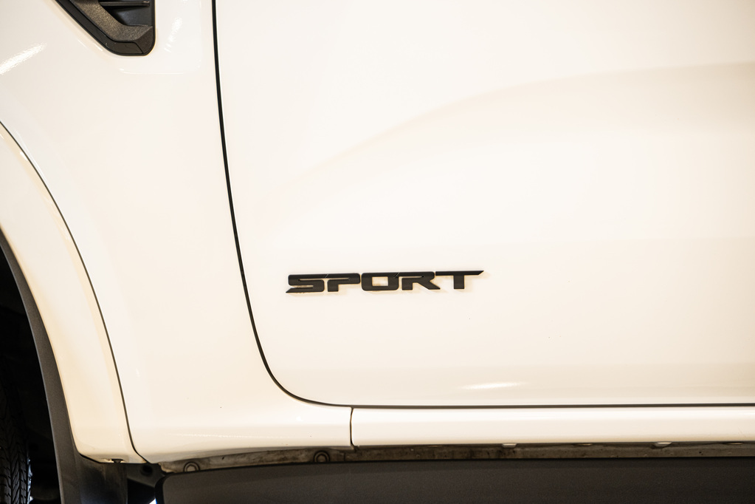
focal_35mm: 75
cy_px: 252
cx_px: 378
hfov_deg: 27.0
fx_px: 1573
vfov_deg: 18.2
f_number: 2.8
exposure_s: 1/125
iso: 640
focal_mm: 75
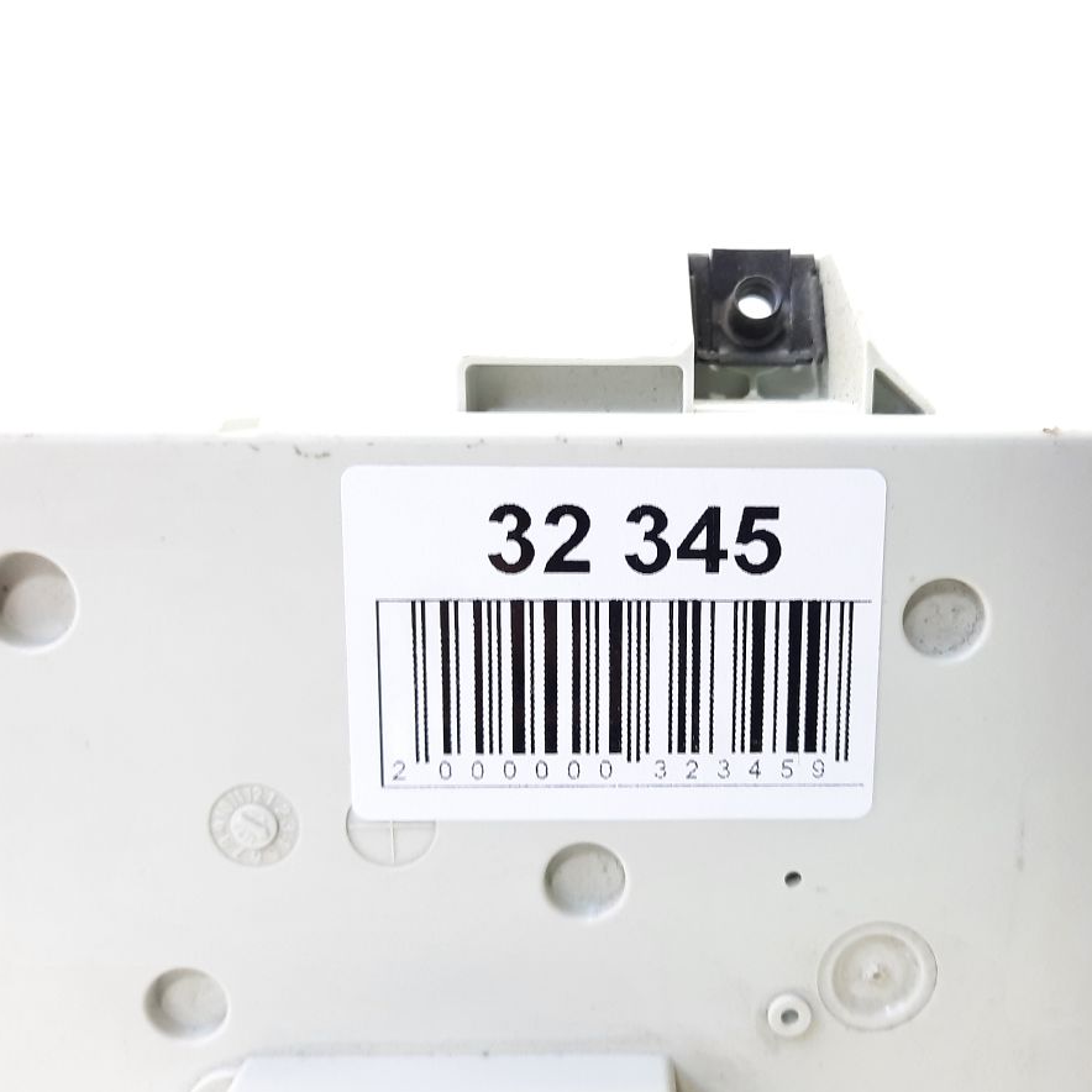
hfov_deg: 53.6
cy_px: 548
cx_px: 657
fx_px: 1071
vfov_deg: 54.0
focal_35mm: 30
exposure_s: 1/50
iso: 200
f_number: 2
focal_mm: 4.6
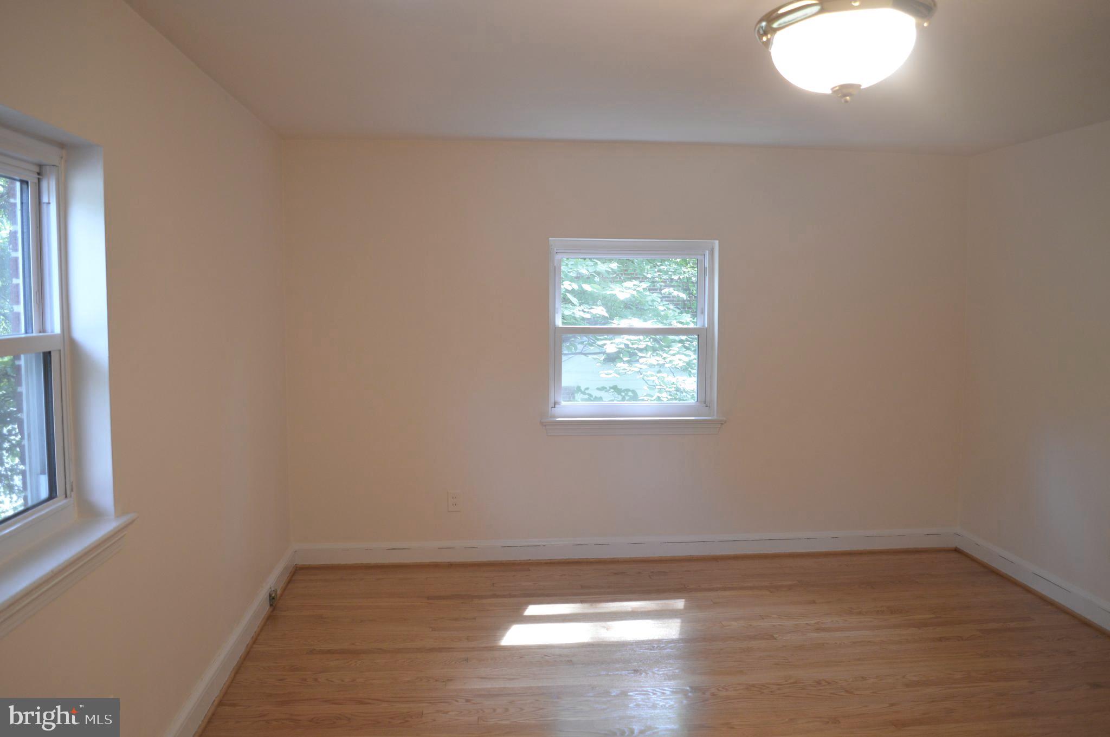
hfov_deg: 67.4
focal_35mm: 27
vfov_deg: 47.8
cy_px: 368
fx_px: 832
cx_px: 555
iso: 500
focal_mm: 18
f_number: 3.5
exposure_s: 1/60
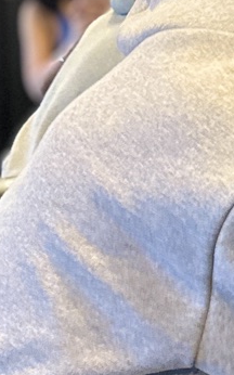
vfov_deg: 14.2
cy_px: 229
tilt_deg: -8.1
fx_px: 1501
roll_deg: -0.8
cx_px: 696
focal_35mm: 147
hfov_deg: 7.8
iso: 500
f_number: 1.78
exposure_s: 1/60
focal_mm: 6.86
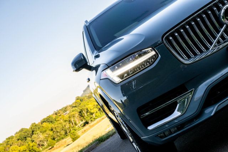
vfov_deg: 23.4
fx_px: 367
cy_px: 76
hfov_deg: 34.5
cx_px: 114
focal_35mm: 58
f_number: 11
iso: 500
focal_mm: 58
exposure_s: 1/400
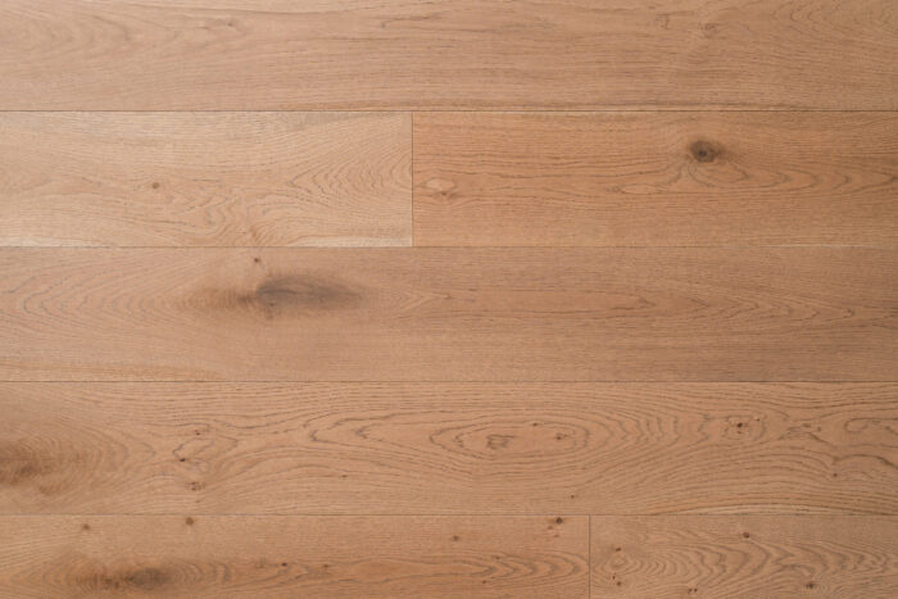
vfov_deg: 27.0
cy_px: 300
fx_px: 1247
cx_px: 449
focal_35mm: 50
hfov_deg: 39.6
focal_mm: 50
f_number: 4
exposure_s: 1/160
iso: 400
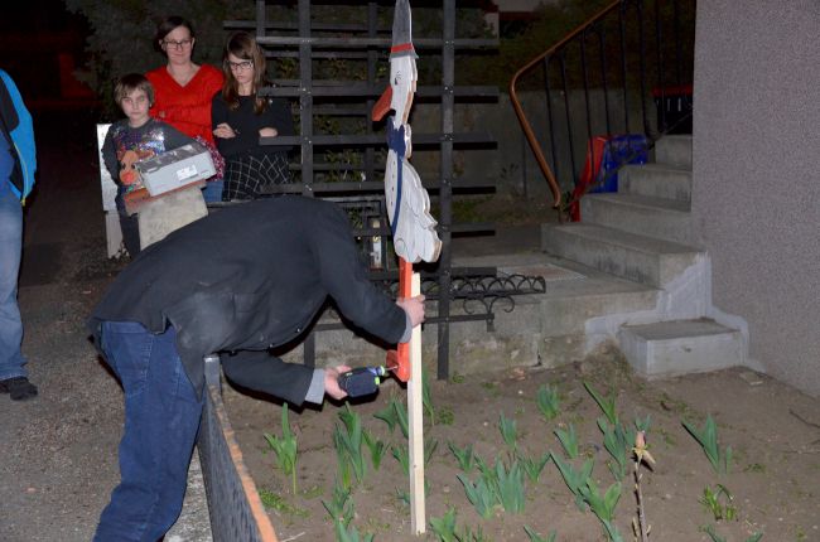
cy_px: 271
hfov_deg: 43.7
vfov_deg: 29.7
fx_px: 1023
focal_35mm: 45
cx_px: 410
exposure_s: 1/60
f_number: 4.2
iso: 3200
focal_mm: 30
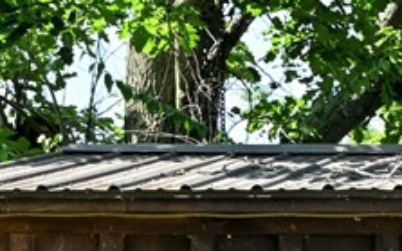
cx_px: 732
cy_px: 594
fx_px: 1795
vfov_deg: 7.5
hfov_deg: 11.8
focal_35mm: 164
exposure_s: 1/40
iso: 100
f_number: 9
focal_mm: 22
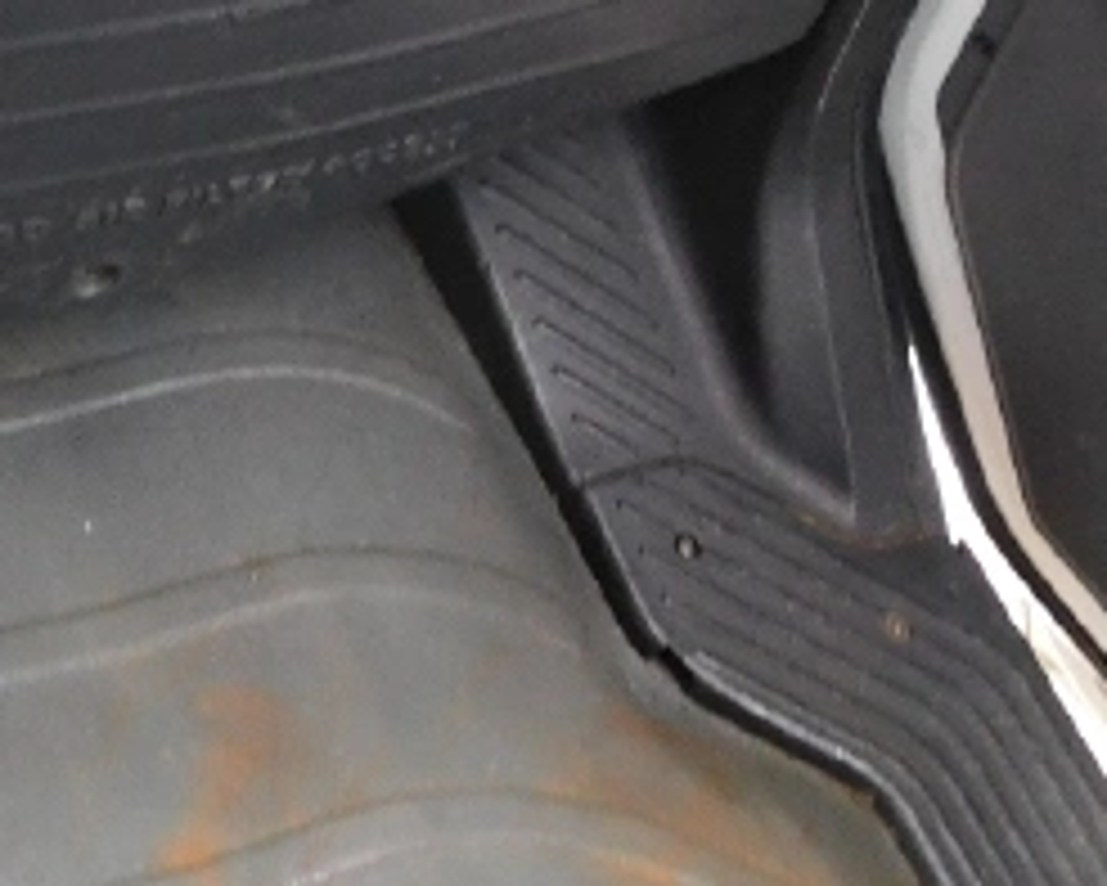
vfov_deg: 19.8
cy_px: -162
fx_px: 2393
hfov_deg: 25.7
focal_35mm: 73
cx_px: 243
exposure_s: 1/30
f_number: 3
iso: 400
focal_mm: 4
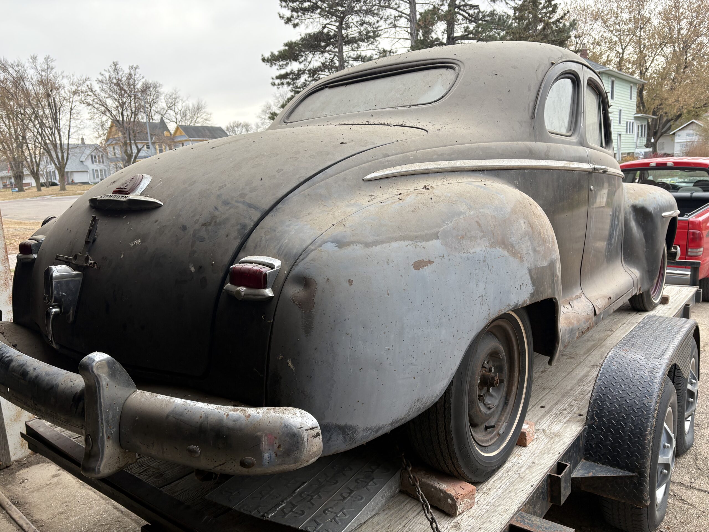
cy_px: 266
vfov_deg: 53.1
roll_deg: +2.7
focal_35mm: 26
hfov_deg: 67.3
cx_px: 354
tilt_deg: -10.8
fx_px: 533
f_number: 1.6
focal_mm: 5.96
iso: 50
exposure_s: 1/121
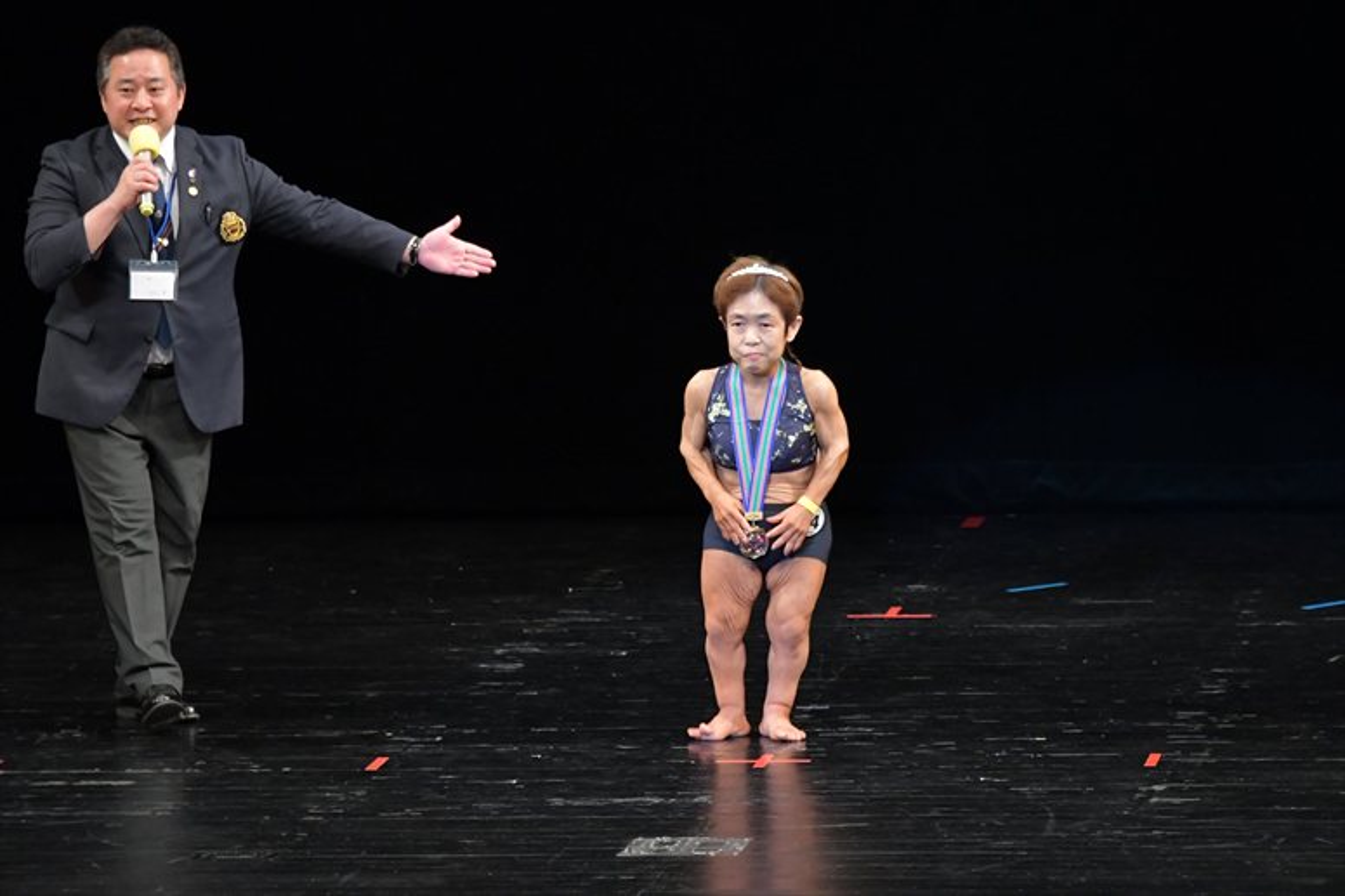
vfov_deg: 4.8
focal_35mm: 285
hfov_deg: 7.2
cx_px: 672
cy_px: 448
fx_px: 10643
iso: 3200
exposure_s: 1/400
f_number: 5.6
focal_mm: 190
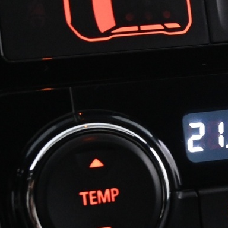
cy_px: 109
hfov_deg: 11.6
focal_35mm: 148
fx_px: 1102
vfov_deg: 11.8
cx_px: 247
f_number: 4.5
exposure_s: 1/20
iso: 3200
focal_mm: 27.5
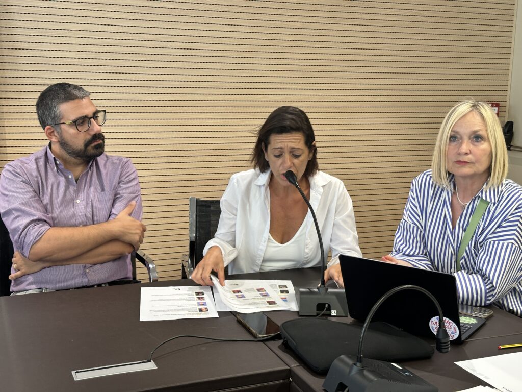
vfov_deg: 30.3
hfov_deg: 39.7
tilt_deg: -9.6
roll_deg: -0.9
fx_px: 724
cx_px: 261
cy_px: 196
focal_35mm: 48
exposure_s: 1/56
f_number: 1.78
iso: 125
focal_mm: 6.86
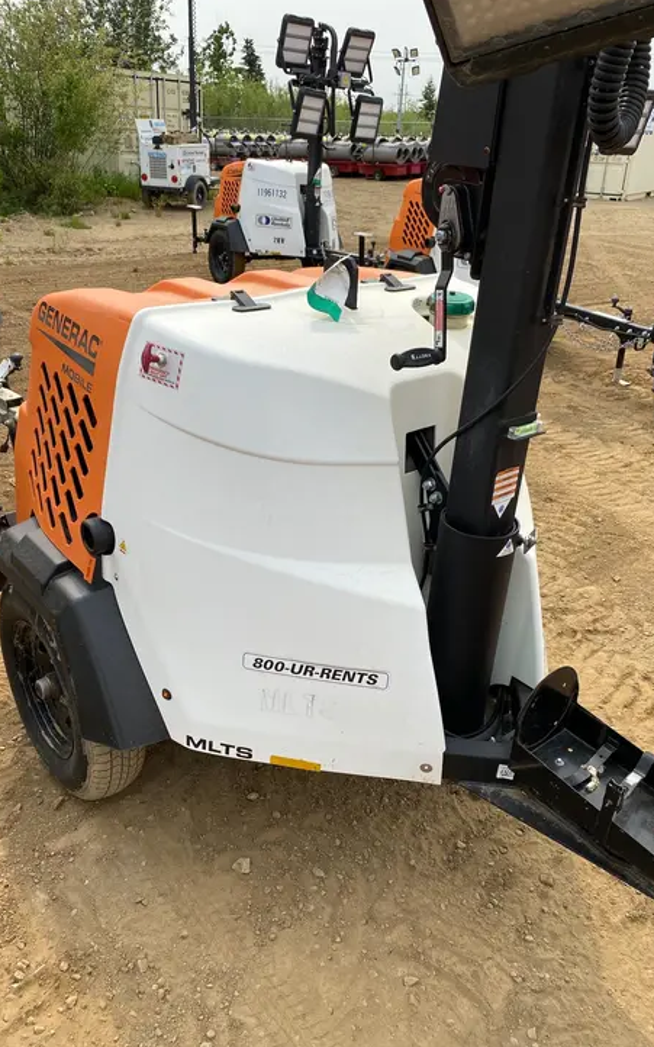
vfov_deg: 66.5
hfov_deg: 44.5
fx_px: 799
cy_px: 524
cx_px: 320
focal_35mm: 28
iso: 32
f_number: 1.8
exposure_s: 1/2222
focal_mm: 4.25
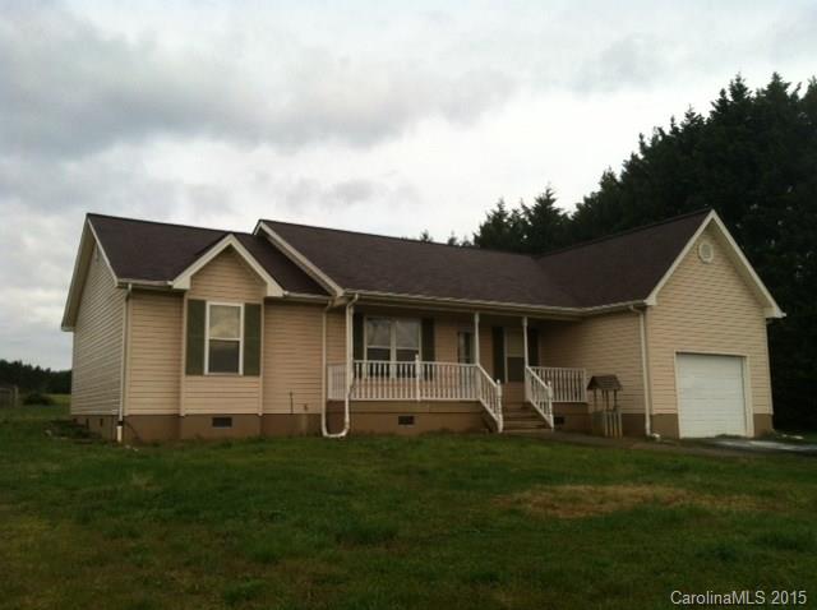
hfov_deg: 52.7
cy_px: 305
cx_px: 408
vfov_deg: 40.6
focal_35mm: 35
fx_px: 825
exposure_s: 1/1000
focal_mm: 3.85
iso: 80
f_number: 2.8
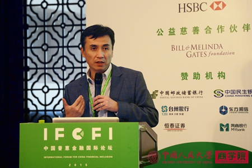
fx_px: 1050
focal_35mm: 150
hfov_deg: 13.7
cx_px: 126
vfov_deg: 9.1
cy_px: 84
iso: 1000
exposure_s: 1/125
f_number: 5.6
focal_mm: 150
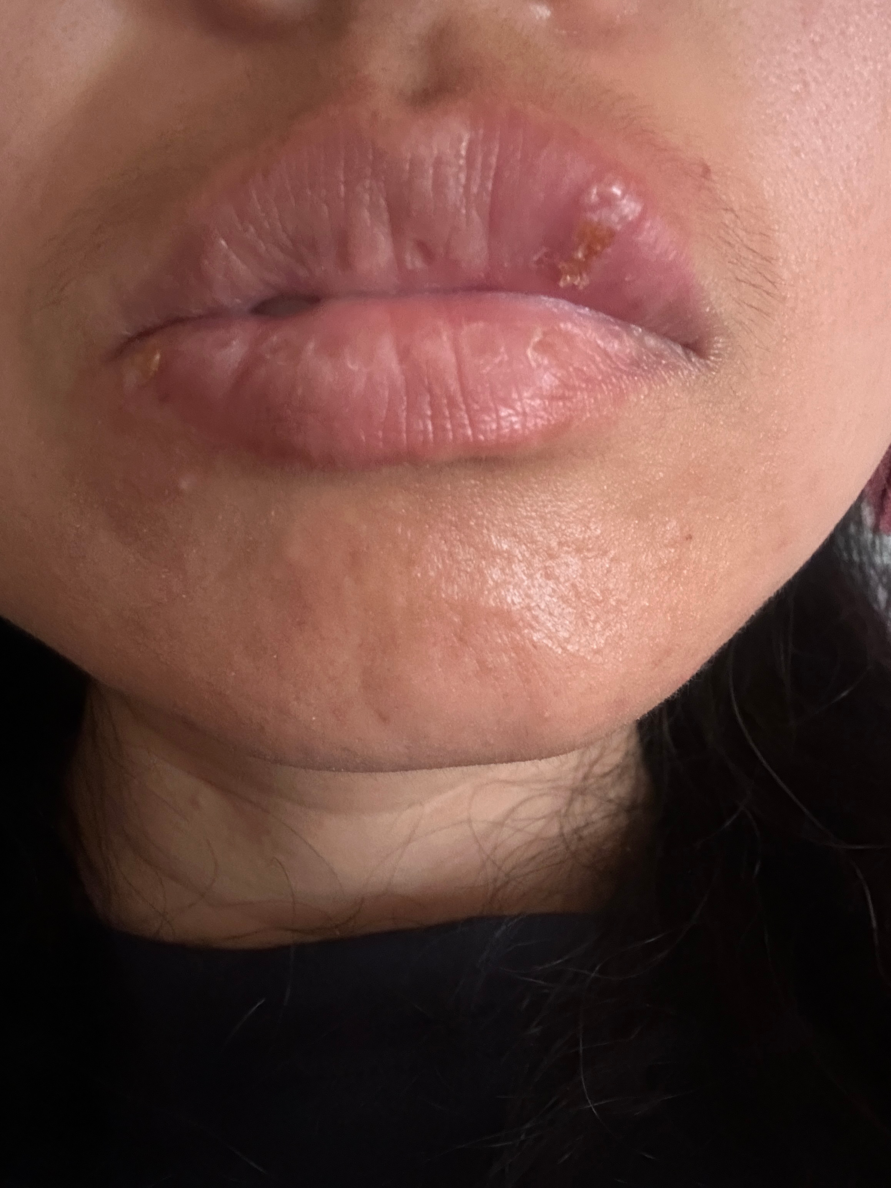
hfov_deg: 46.8
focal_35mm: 30
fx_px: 1030
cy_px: 594
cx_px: 446
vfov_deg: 60.0
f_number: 1.9
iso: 640
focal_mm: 2.69
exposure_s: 1/20
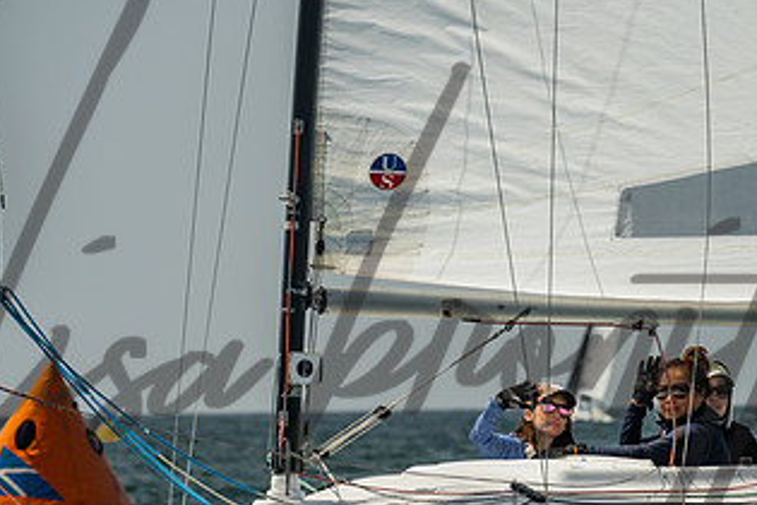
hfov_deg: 5.6
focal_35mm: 368
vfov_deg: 3.7
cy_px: 335
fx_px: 7738
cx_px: 493
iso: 320
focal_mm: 200
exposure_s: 1/800
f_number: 6.3
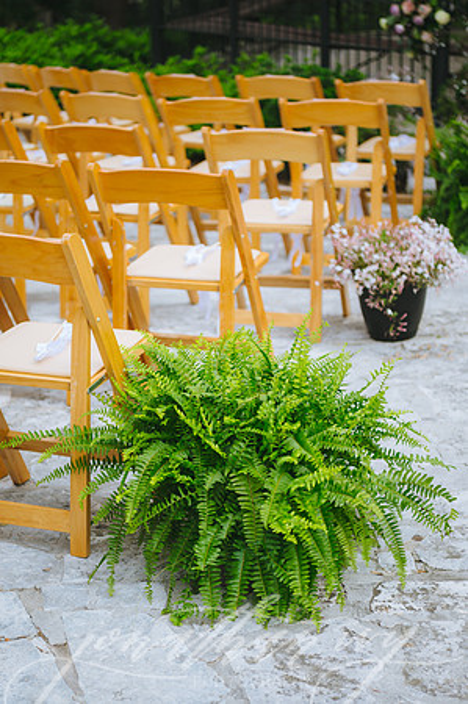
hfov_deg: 19.4
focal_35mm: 70
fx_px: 1368
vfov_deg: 28.9
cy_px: 352
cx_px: 234
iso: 200
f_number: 2.8
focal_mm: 70
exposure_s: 1/1000
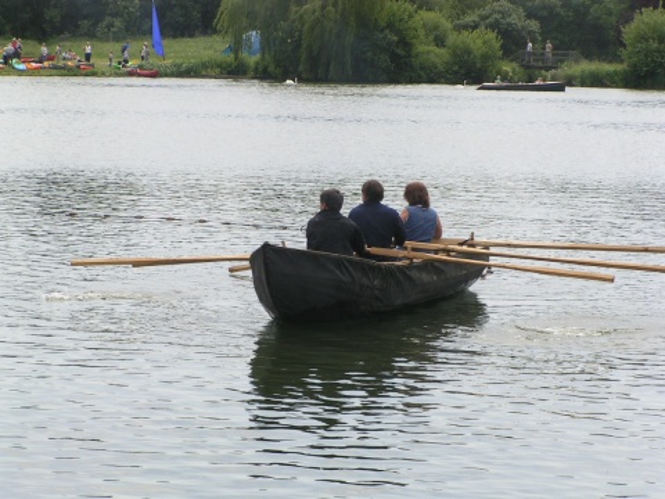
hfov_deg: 13.2
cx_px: 332
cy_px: 250
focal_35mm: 150
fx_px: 2882
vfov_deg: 9.9
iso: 50
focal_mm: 22.9
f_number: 5.6
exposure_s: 1/400
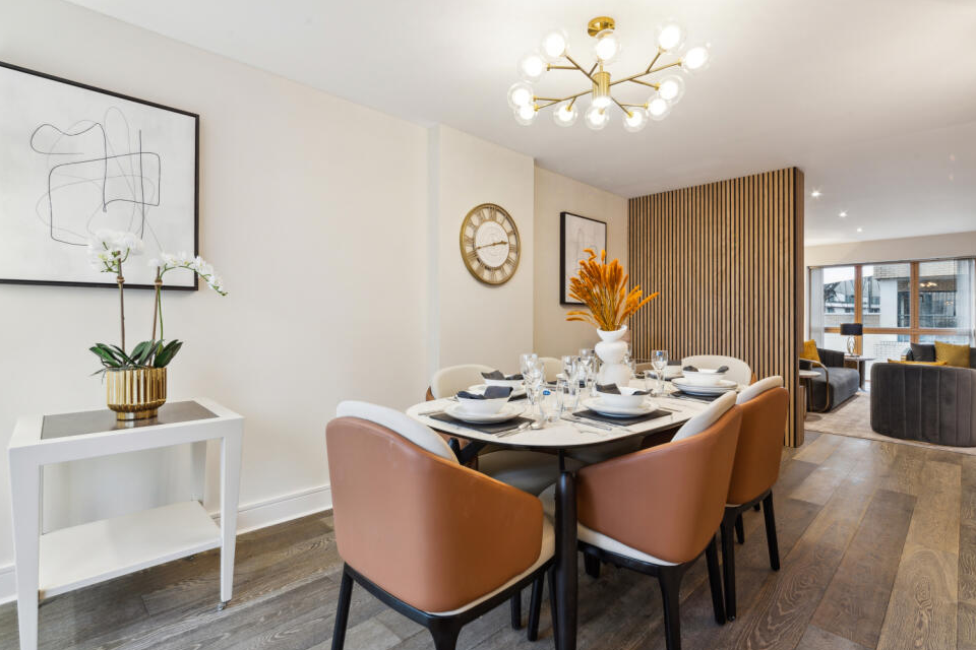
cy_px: 320
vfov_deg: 73.7
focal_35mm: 16
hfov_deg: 96.7
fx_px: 434
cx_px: 507
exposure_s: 1/4
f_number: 11
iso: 400
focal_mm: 15
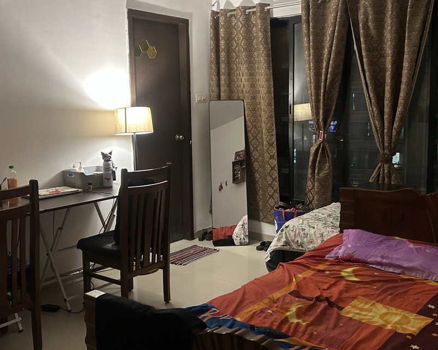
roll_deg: +1.2
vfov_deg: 39.1
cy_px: 157
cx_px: 219
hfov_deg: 47.9
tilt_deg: -6.6
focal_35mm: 38
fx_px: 493
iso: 400
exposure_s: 1/50
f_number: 1.5
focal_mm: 5.7
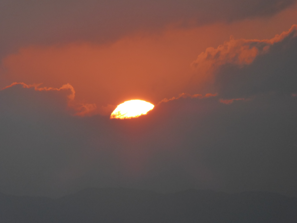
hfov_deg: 2.5
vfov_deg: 1.9
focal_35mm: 800
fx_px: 6864
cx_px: 148
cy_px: 112
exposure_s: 1/400
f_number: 6.4
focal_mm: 129
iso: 200
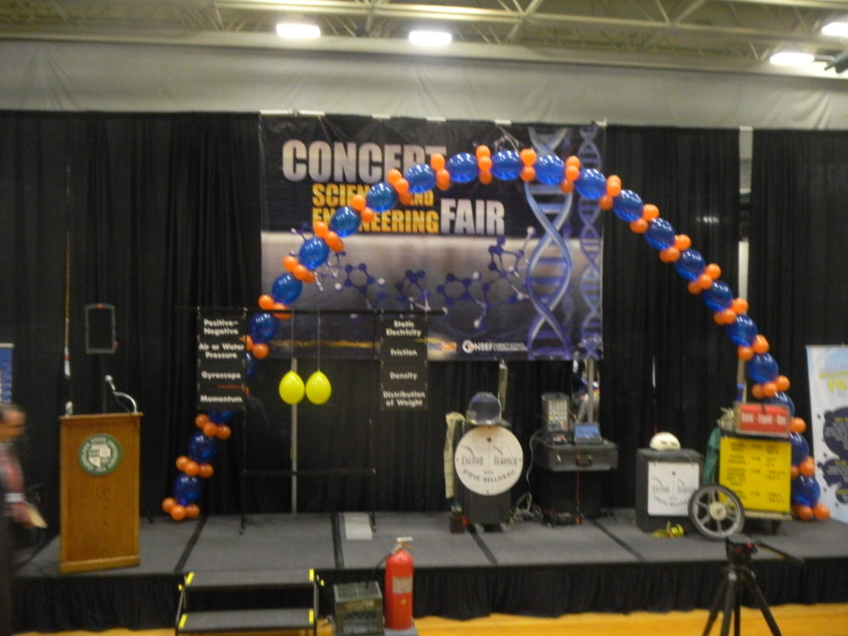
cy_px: 314
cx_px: 415
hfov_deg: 51.4
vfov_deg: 39.7
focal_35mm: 36
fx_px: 882
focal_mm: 6.3
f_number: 3.6
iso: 400
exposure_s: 1/16.5
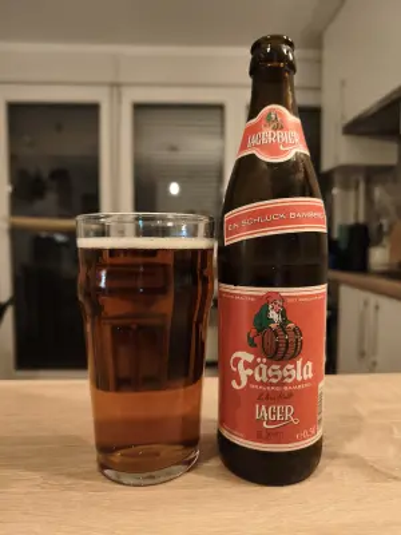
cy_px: 268
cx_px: 200
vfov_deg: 73.9
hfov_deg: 58.9
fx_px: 355
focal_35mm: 23
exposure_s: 1/25
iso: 1600
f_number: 1.7
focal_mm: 6.06
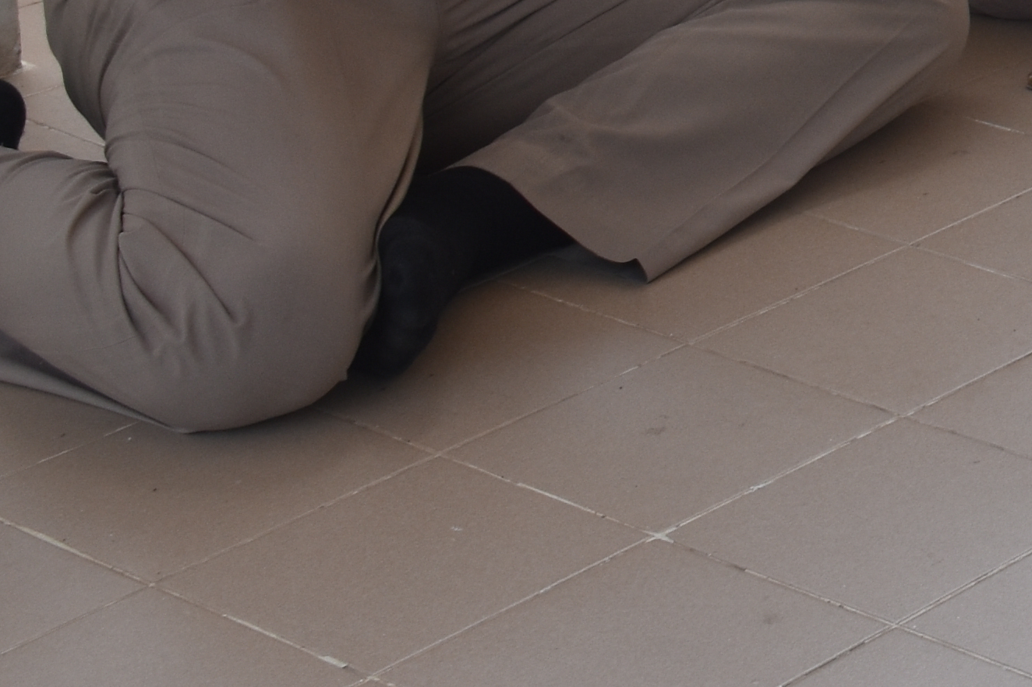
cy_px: -802
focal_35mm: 136
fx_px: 3897
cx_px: 1963
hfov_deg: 13.3
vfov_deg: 9.3
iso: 200
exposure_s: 1/250
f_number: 8
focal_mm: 20
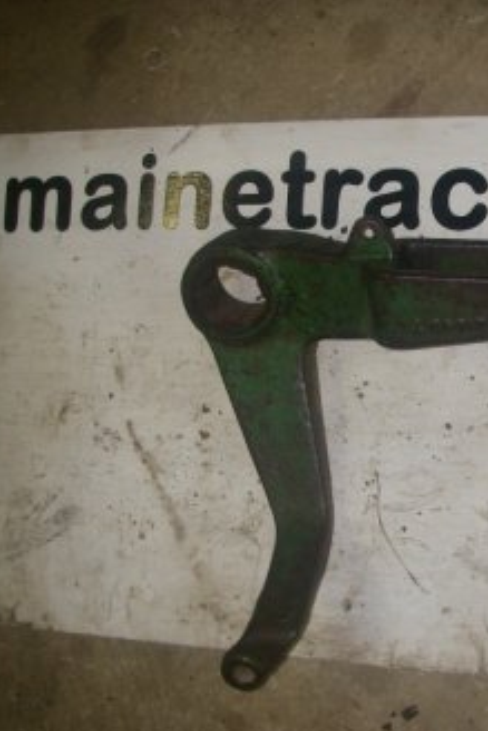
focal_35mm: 54
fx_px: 1097
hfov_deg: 24.1
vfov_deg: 36.9
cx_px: 475
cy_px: 372
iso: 200
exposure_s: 1/40
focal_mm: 6.3
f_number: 3.3
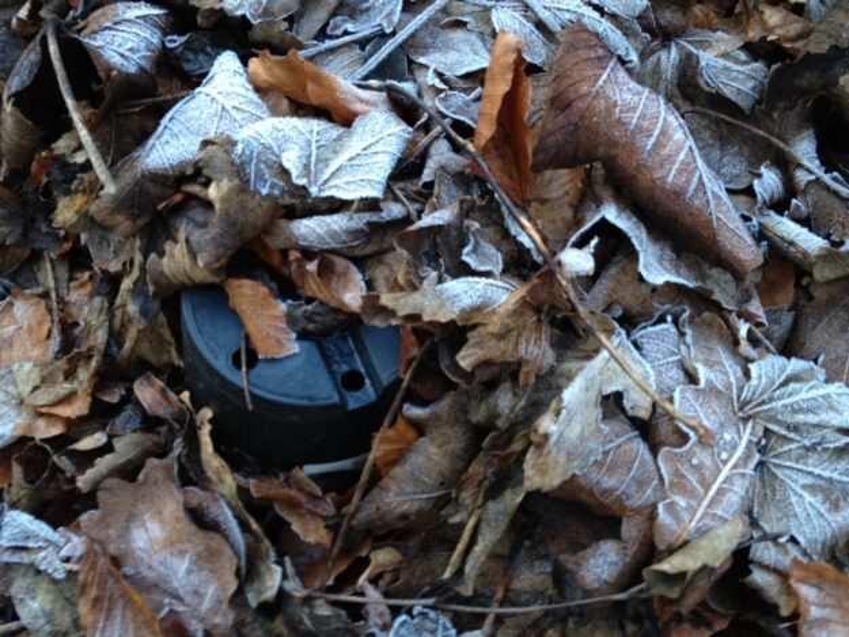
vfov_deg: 40.7
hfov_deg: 52.6
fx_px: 859
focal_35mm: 35
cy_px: 318
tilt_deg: -62.2
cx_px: 424
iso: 320
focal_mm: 4.28
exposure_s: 1/20
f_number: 2.4
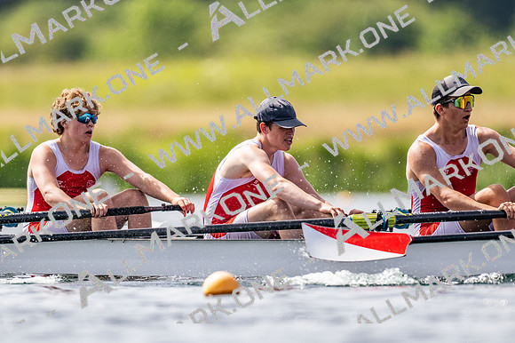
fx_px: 12867
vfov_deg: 1.5
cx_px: 258
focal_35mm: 900
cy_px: 172
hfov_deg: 2.3
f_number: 4
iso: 200
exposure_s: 1/2500
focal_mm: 600
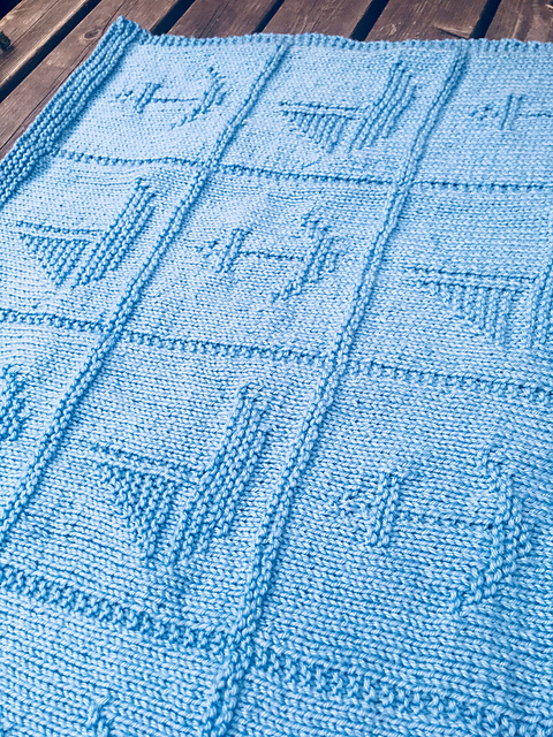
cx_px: 276
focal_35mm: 29
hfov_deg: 48.2
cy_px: 368
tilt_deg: -55.4
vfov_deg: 61.7
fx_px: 618
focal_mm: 4.15
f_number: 2.2
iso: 32
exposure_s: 1/100
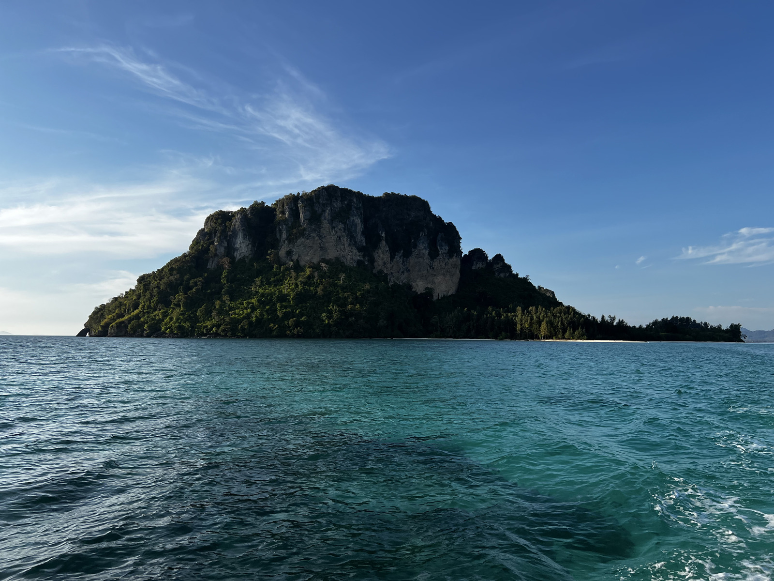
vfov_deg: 53.1
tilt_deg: +1.2
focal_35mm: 26
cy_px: 290
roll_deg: -3.1
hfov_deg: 67.3
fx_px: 581
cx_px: 387
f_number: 1.5
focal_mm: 5.7
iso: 50
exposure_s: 1/3165
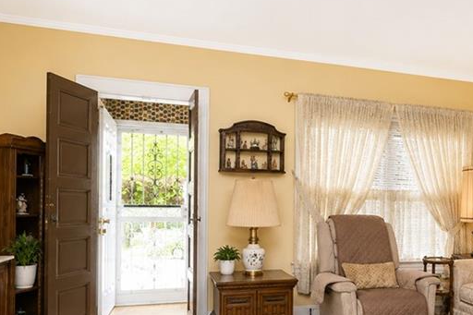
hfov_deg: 55.8
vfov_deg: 39.4
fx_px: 433
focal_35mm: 33
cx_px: 321
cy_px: 212
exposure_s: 1/13
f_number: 4
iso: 64
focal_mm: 16.5
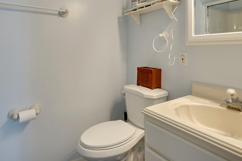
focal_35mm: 24
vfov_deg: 51.8
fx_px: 161
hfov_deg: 73.6
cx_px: 109
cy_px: 50
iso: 250
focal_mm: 16
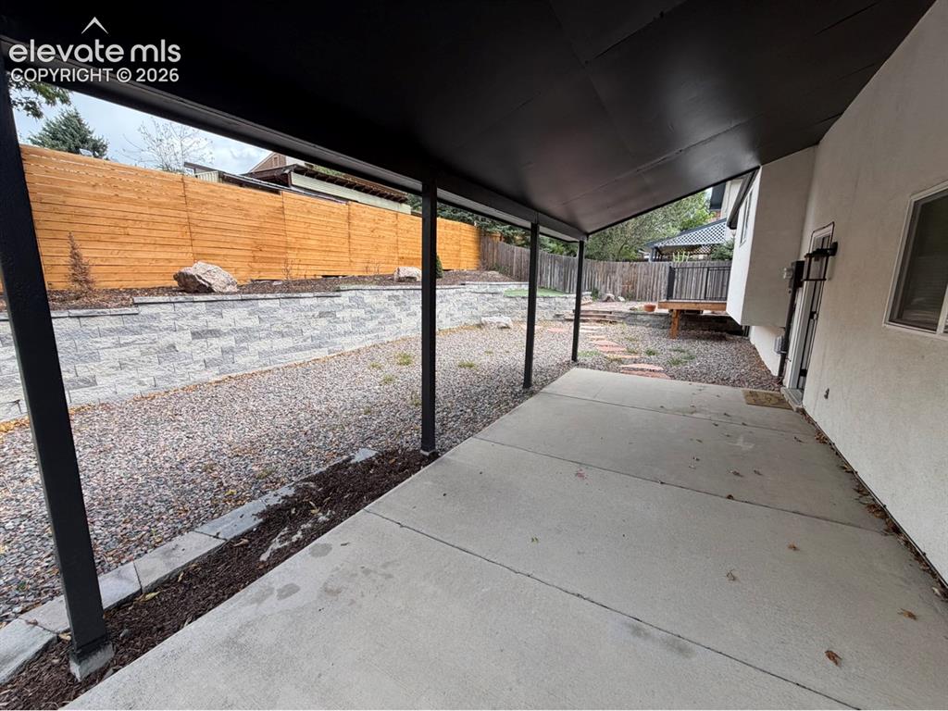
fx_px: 383
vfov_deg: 85.7
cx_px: 474
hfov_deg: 102.1
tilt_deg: -12.3
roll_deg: +0.1
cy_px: 356
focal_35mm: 14
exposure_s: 1/502
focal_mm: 2.22
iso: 50
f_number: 2.2
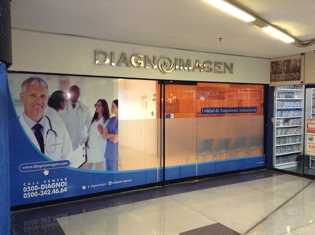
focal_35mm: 33
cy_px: 118
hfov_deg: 55.4
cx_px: 158
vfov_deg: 42.9
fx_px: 300
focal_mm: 3.3
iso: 200
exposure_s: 1/17
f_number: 2.4
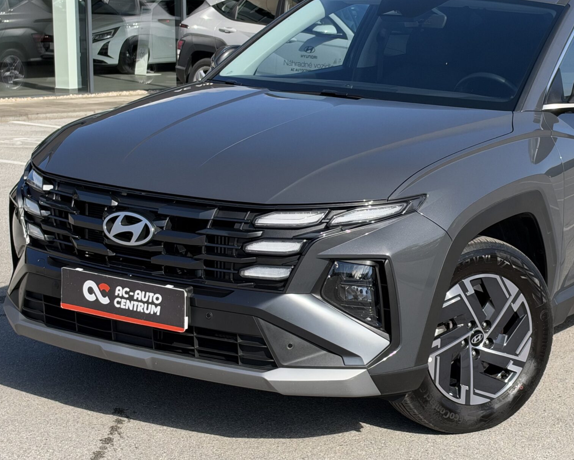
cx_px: 412
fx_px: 1342
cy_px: 218
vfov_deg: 19.4
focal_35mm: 79
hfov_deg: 23.9
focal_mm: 6.93
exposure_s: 1/2611
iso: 64
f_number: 1.8
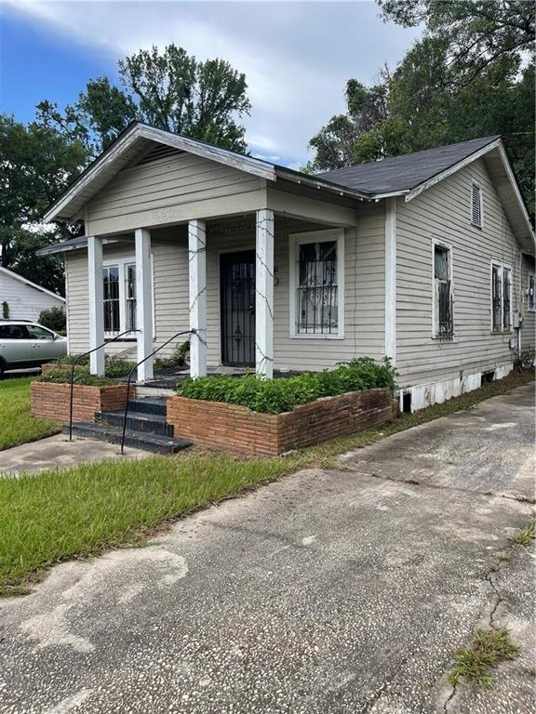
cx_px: 268
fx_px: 516
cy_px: 357
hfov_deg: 54.9
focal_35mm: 25
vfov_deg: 69.4
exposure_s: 1/994
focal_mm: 5.1
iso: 32
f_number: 1.6
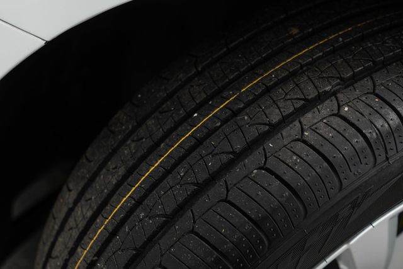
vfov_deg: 31.9
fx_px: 470
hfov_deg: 46.4
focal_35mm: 42
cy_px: 134
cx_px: 202
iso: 250
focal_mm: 28
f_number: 3.2
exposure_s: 1/40
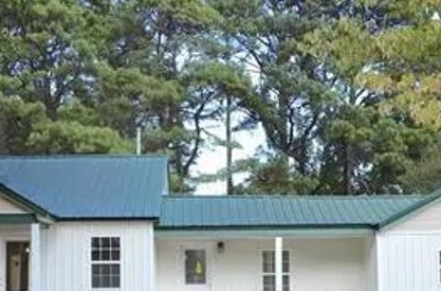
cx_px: 241
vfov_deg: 22.3
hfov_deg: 34.0
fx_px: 720
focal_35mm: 59
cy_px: 263
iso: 110
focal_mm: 16
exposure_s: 1/60
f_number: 8
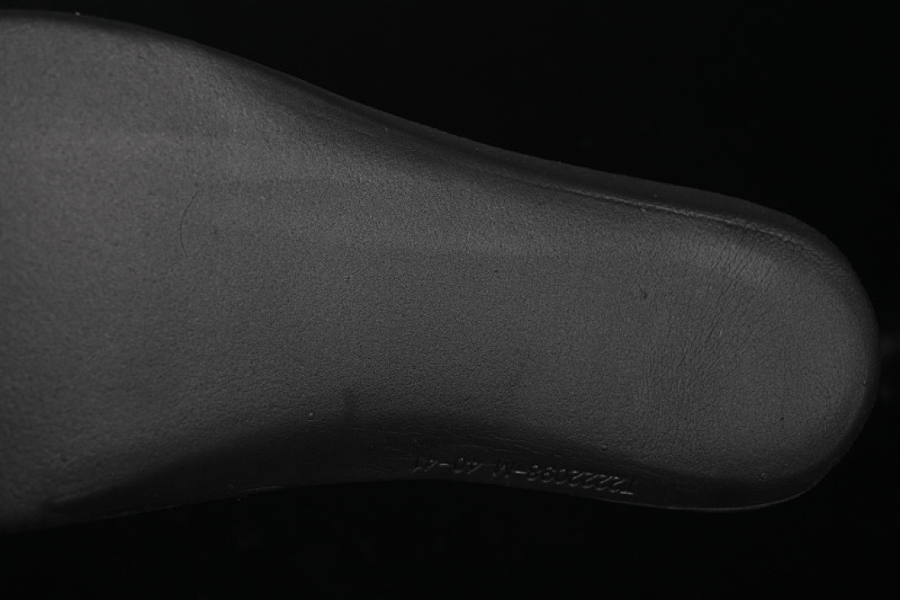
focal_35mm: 75
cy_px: 300
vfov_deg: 18.2
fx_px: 1875
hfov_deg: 27.0
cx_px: 450
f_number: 7.1
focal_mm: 50
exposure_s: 1/125
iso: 160
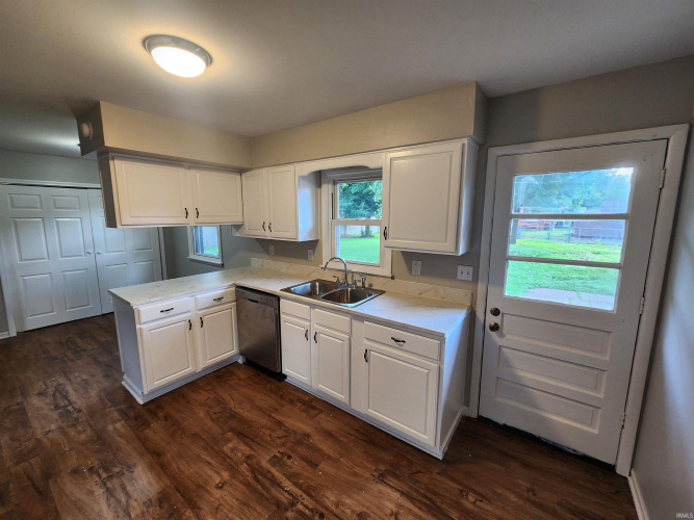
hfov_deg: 106.2
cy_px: 260
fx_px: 261
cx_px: 347
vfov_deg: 89.9
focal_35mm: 13
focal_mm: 2.2
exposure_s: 1/60
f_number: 2.2
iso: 160
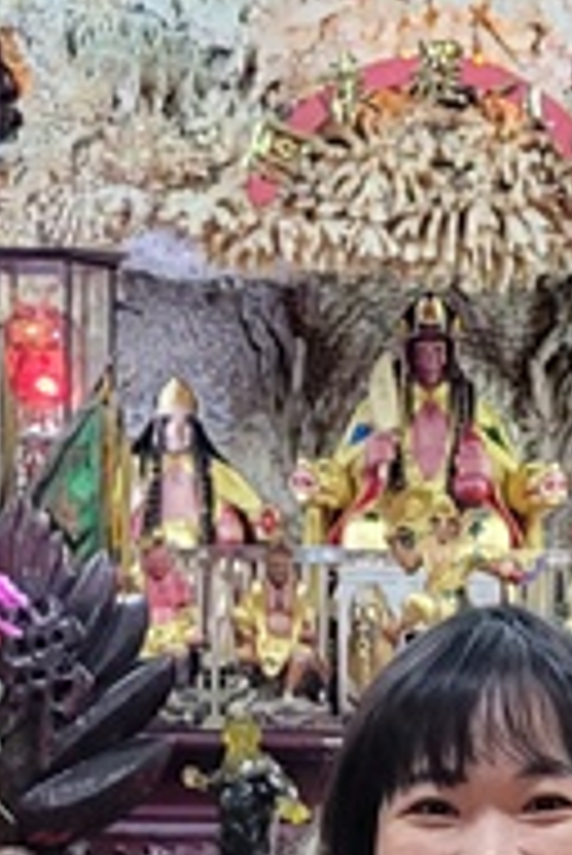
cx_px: 401
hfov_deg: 9.7
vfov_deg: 14.0
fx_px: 3378
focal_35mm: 142
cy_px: 1008
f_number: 1.8
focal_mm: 5.4
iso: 400
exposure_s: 1/40
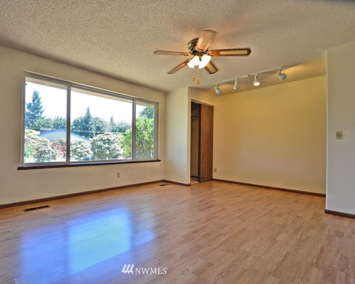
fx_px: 179
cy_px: 142
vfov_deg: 77.0
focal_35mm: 17
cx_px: 145
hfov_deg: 88.7
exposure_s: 1/60
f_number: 4
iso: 160
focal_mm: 10
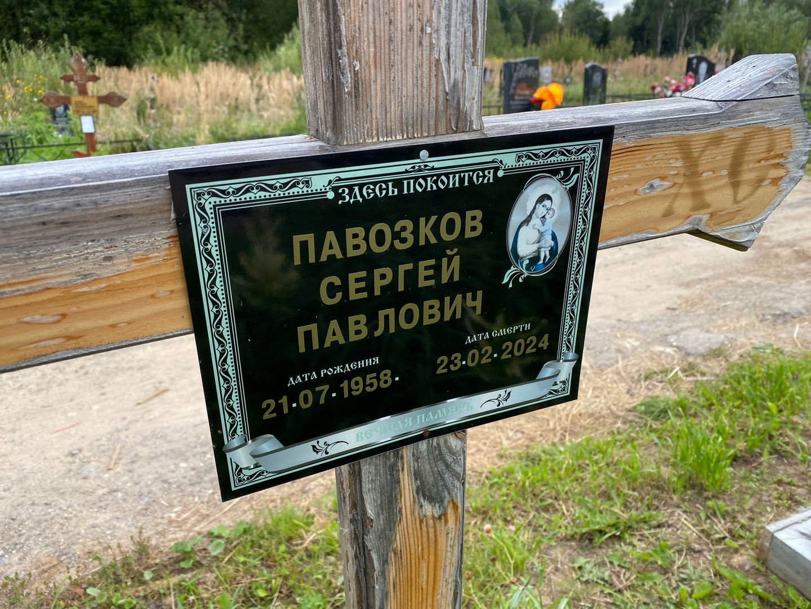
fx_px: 609
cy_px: 304
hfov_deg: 67.3
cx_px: 406
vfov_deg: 53.1
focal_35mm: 26
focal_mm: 4.25
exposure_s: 1/573
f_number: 1.8
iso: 32
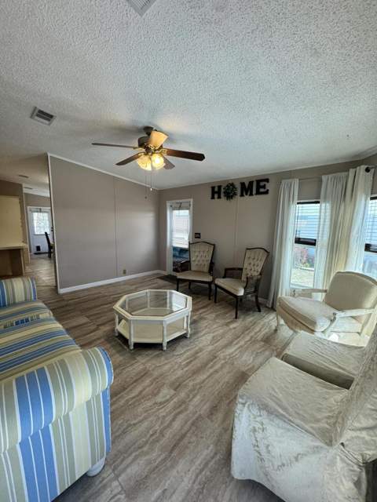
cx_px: 188
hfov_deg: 85.7
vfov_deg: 102.1
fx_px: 203
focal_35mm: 14
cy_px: 251
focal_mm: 2.22
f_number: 2.2
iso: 200
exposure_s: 1/120
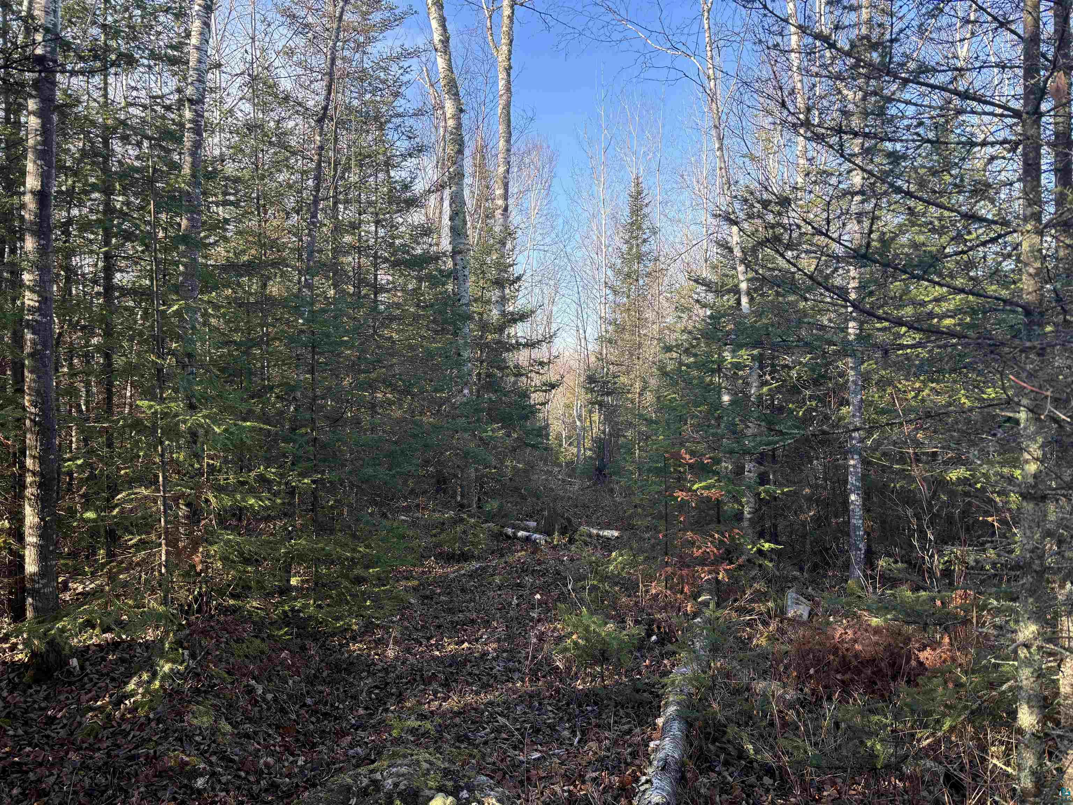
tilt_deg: -2.3
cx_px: 536
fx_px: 806
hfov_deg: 67.3
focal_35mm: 26
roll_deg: -0.1
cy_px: 402
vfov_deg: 53.1
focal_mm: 5.96
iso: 50
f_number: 1.6
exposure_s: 1/288
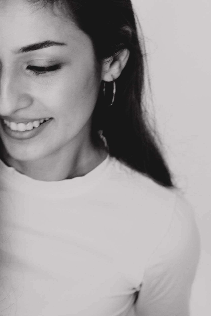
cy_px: 194
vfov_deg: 19.1
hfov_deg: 12.7
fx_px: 941
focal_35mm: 107
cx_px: 46
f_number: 2.8
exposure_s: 1/180
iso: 200
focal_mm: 35
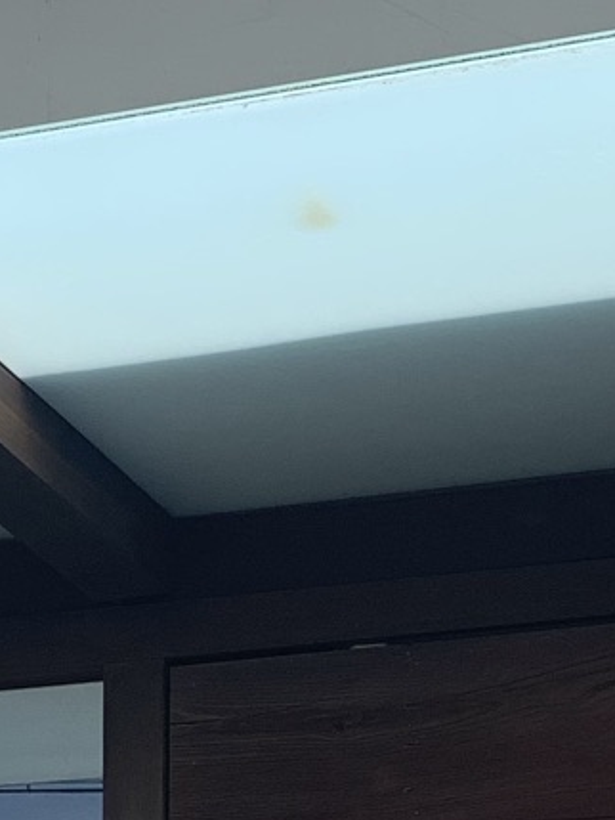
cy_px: 1101
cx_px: -172
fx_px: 2936
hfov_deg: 11.7
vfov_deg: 15.1
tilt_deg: +6.9
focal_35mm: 124
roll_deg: -0.5
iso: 25
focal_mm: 4.25
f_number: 1.8
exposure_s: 1/1021
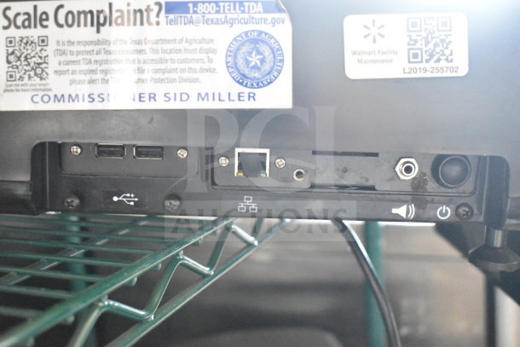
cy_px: 174
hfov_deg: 46.4
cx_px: 260
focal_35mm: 42
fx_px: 607
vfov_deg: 31.9
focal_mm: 28
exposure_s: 1/50
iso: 12800
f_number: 4.2
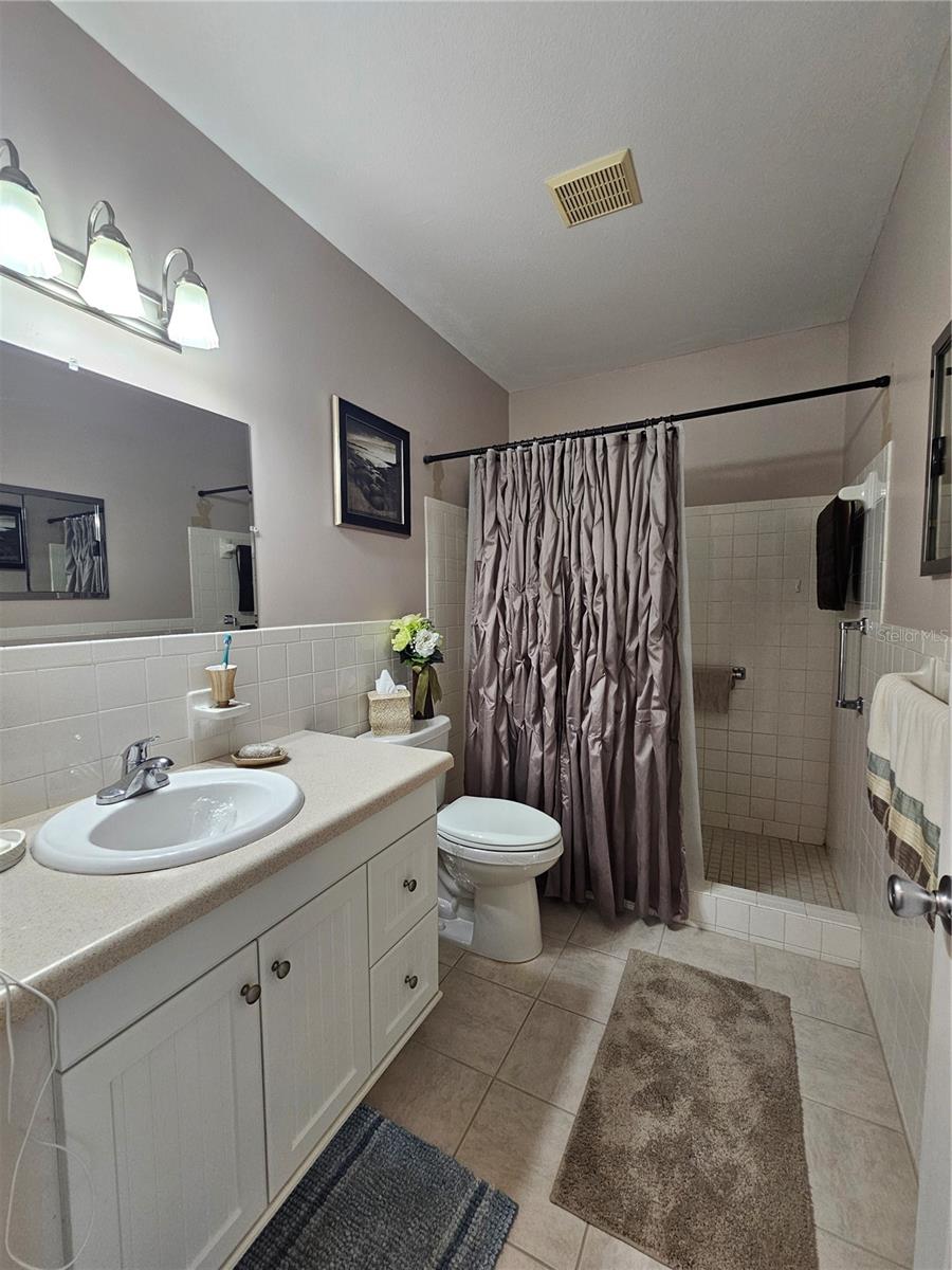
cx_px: 476
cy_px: 635
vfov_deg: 106.2
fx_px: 477
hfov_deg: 89.9
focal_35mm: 13
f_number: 2.2
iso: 200
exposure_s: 1/60
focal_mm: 2.2
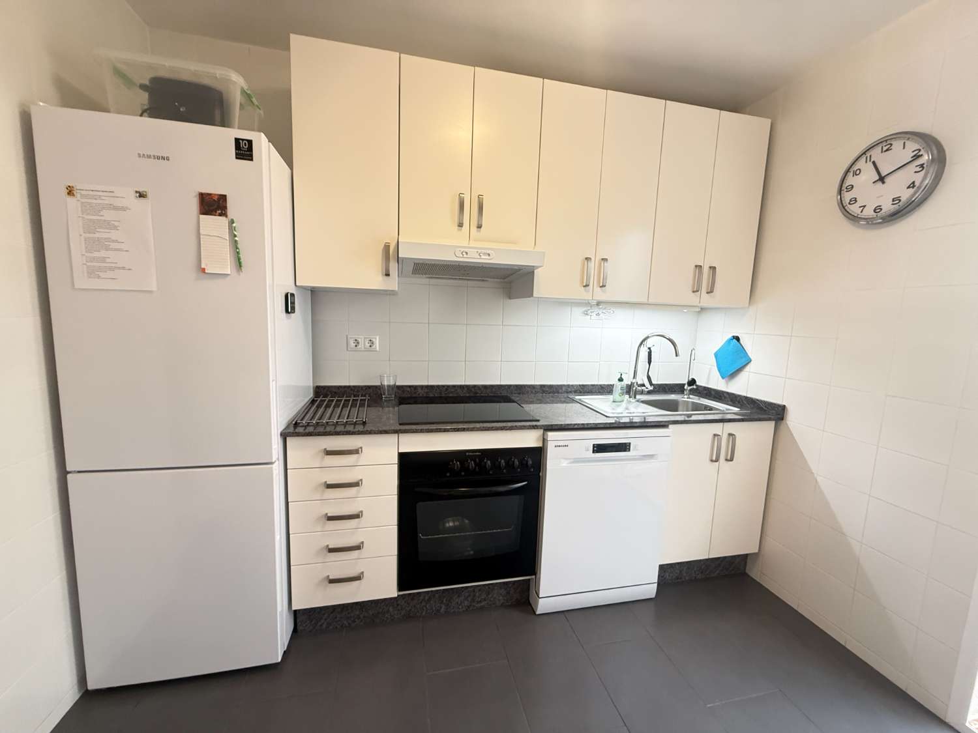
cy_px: 366
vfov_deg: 85.7
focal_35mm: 14
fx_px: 396
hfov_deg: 102.1
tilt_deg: -6.3
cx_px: 489
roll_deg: -2.1
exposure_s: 1/50
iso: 250
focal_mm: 2.22
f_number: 2.2
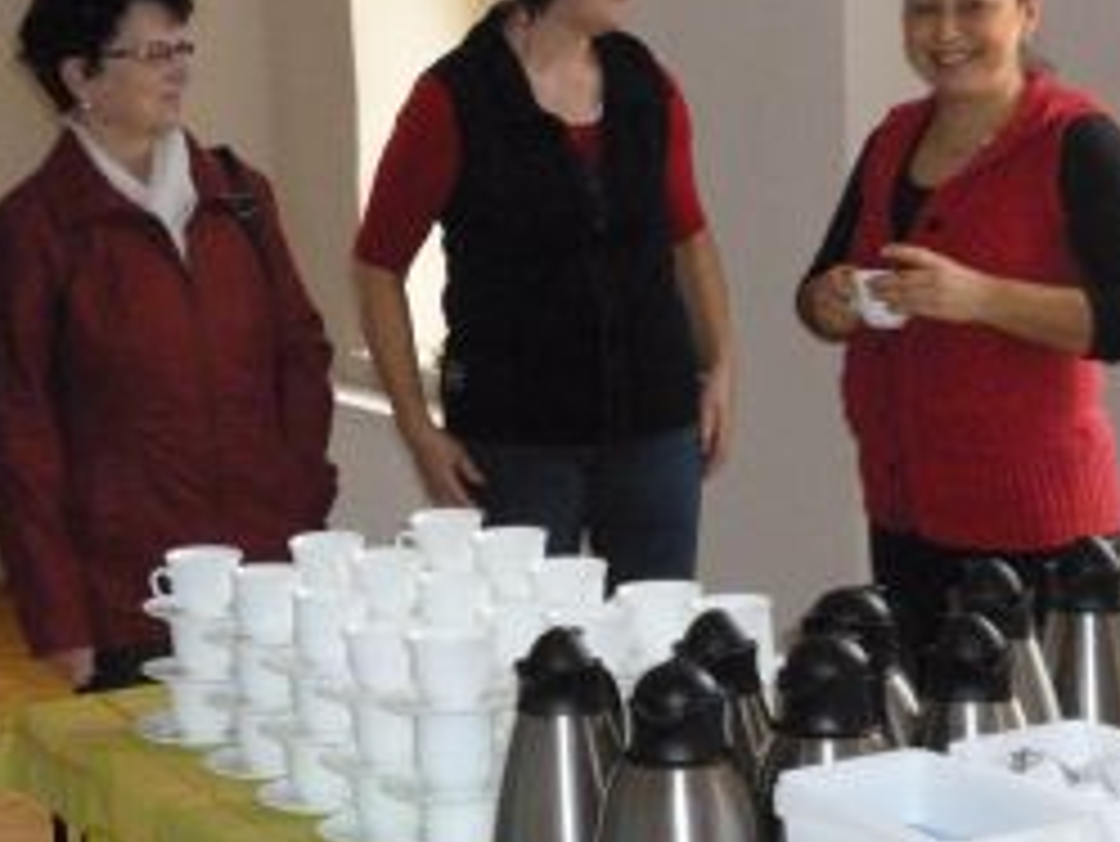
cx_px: 360
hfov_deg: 22.9
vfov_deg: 17.4
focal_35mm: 85
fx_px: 2751
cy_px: 347
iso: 1000
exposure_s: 1/60
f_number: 3.8
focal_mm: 9.5
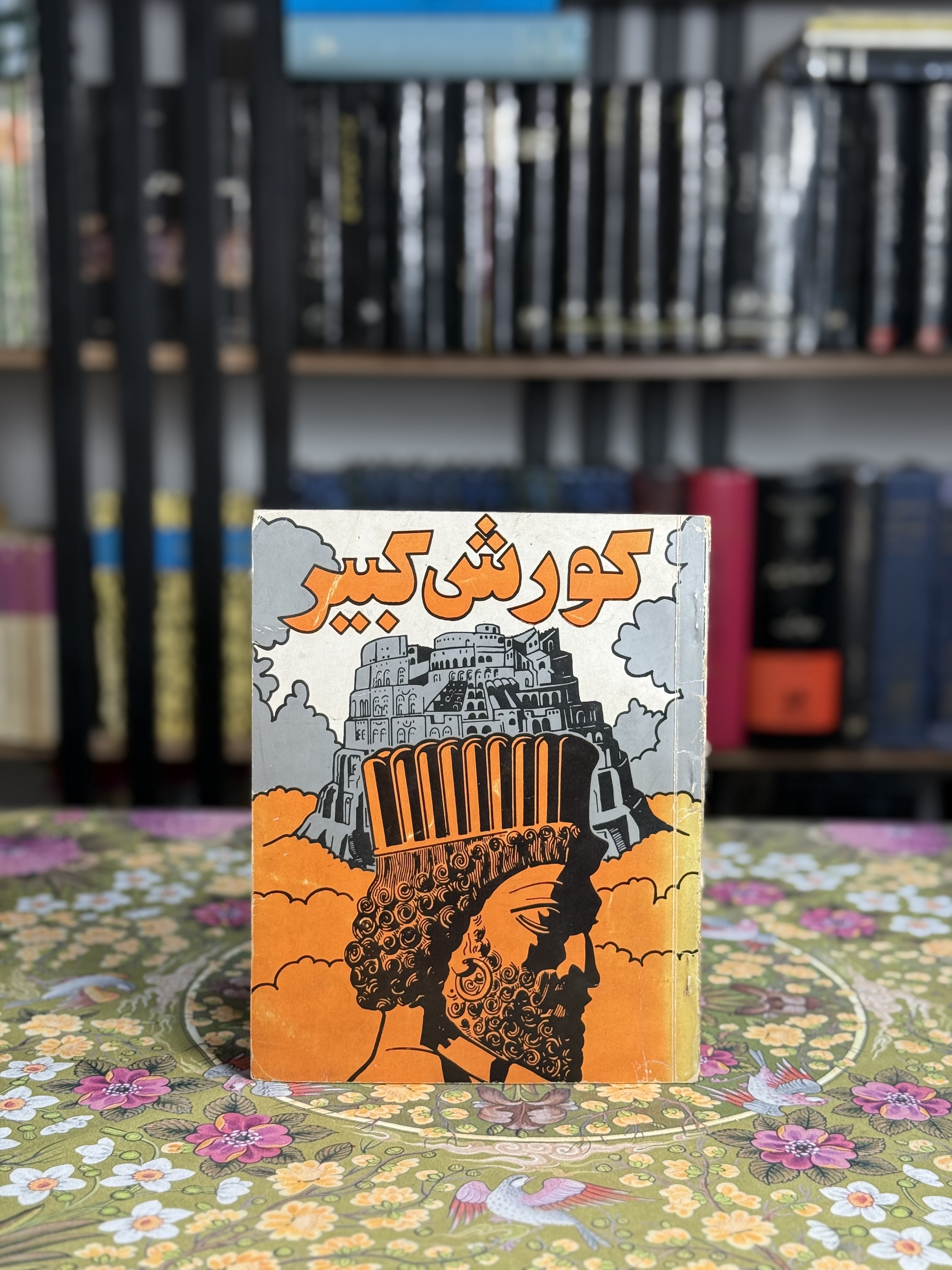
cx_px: 476
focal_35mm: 48
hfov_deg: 30.3
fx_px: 1760
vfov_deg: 39.7
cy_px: 635
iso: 100
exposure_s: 1/100
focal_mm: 6.76
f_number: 1.78
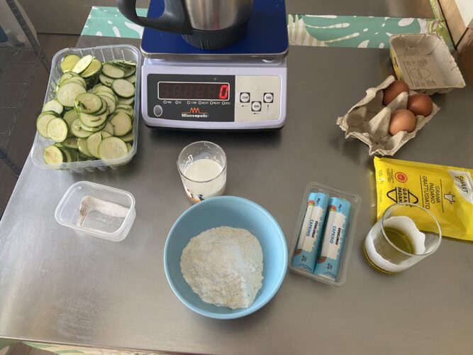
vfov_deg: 53.0
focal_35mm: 26
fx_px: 355
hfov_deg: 67.3
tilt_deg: -60.7
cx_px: 236
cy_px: 178
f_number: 1.8
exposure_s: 1/50
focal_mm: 4.25
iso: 160
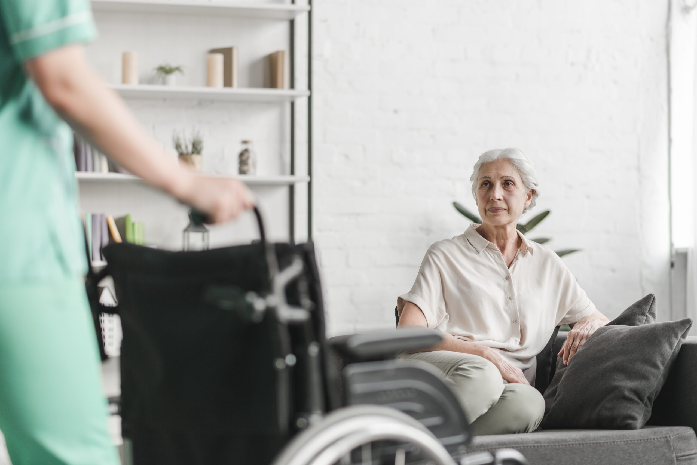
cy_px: 232
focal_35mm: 85
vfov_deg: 16.1
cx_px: 348
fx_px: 1646
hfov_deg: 23.9
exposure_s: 1/160
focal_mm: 85
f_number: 2.2
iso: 320
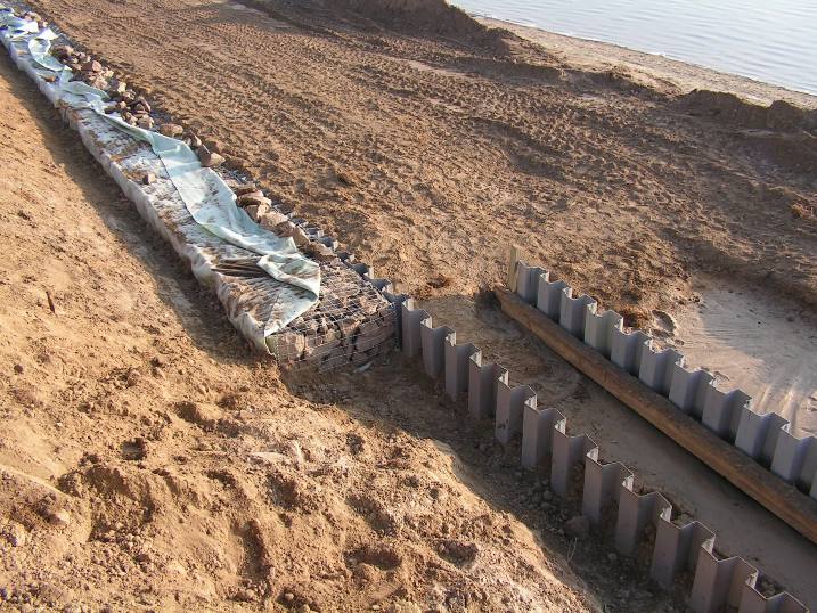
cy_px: 306
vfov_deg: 39.7
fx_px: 850
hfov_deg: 51.3
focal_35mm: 36
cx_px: 408
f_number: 3.2
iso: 64
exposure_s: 1/320
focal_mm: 6
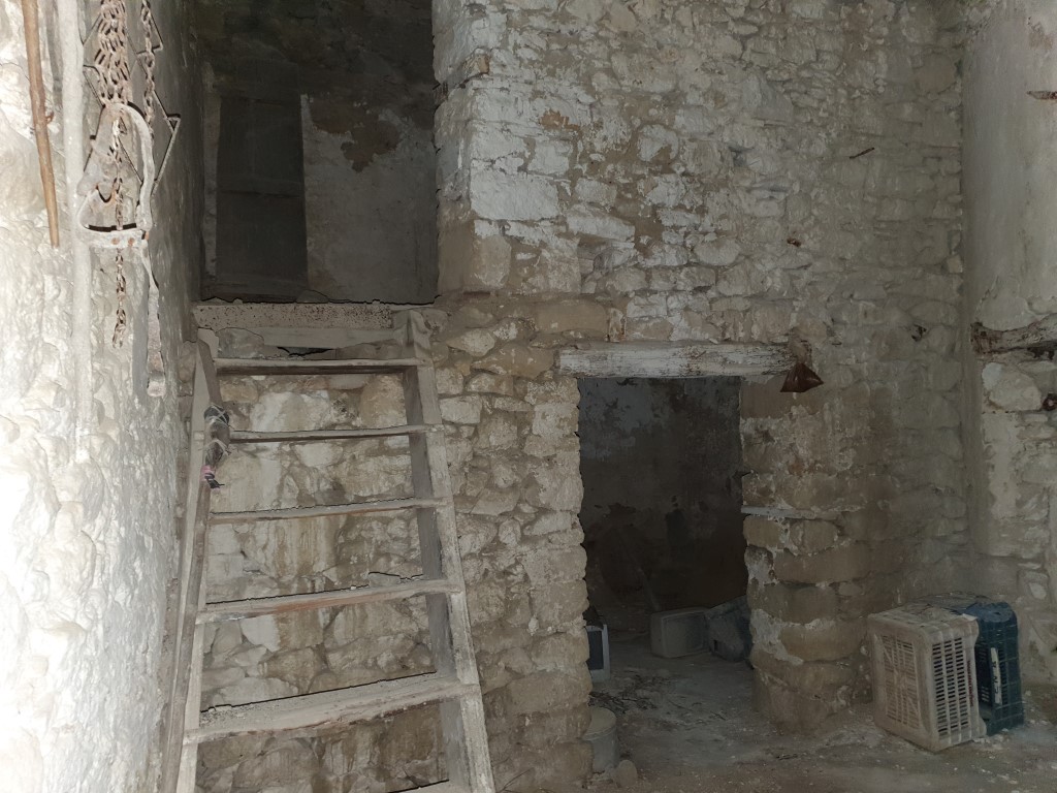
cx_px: 528
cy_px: 396
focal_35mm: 26
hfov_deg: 67.3
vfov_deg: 53.1
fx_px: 794
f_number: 1.5
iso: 125
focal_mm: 4.32
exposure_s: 1/12
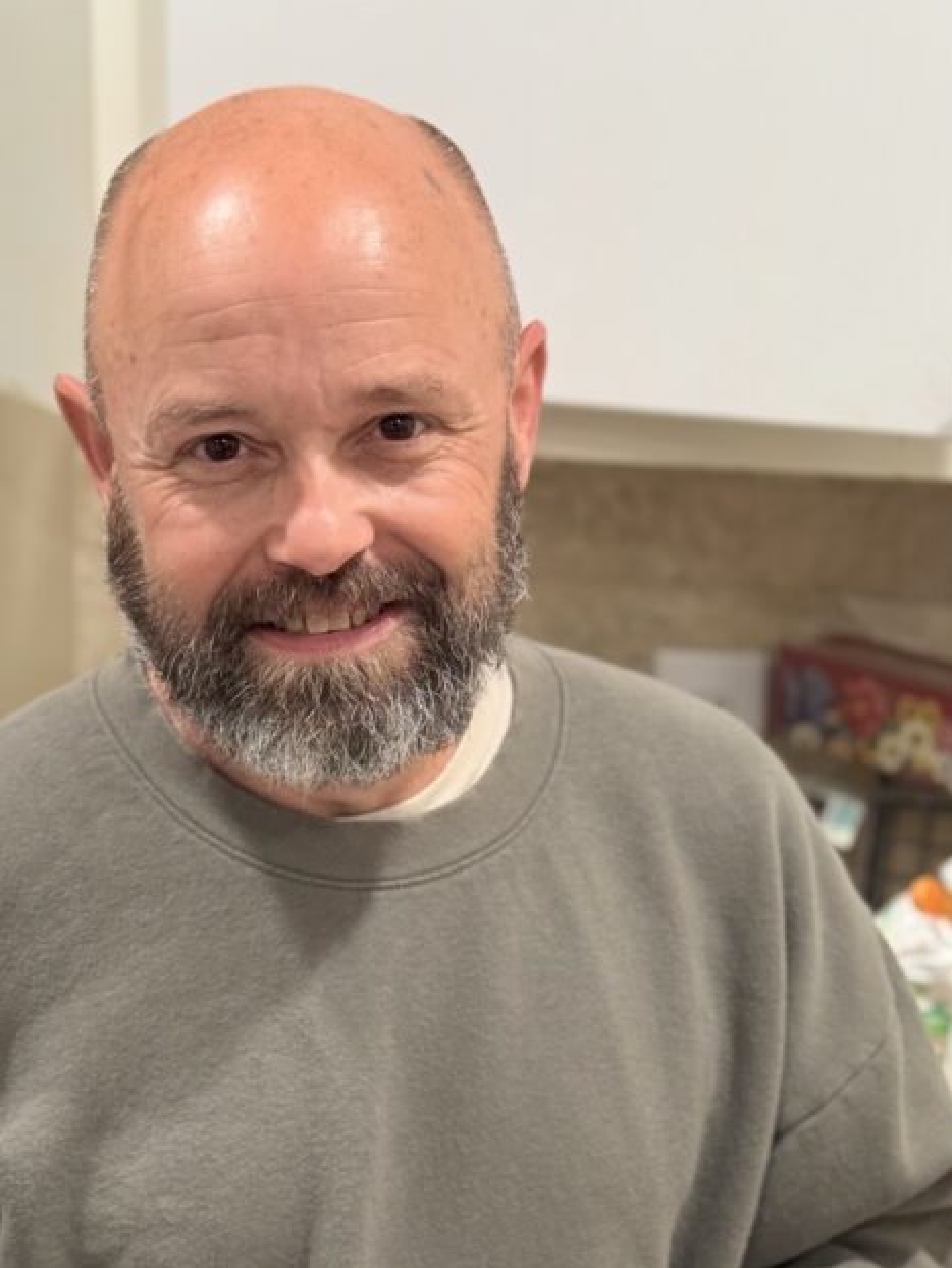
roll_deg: -1.8
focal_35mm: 79
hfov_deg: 18.7
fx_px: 2895
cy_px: 960
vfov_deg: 24.4
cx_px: 391
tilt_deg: -19.1
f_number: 1.78
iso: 200
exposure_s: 1/60
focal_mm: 6.76
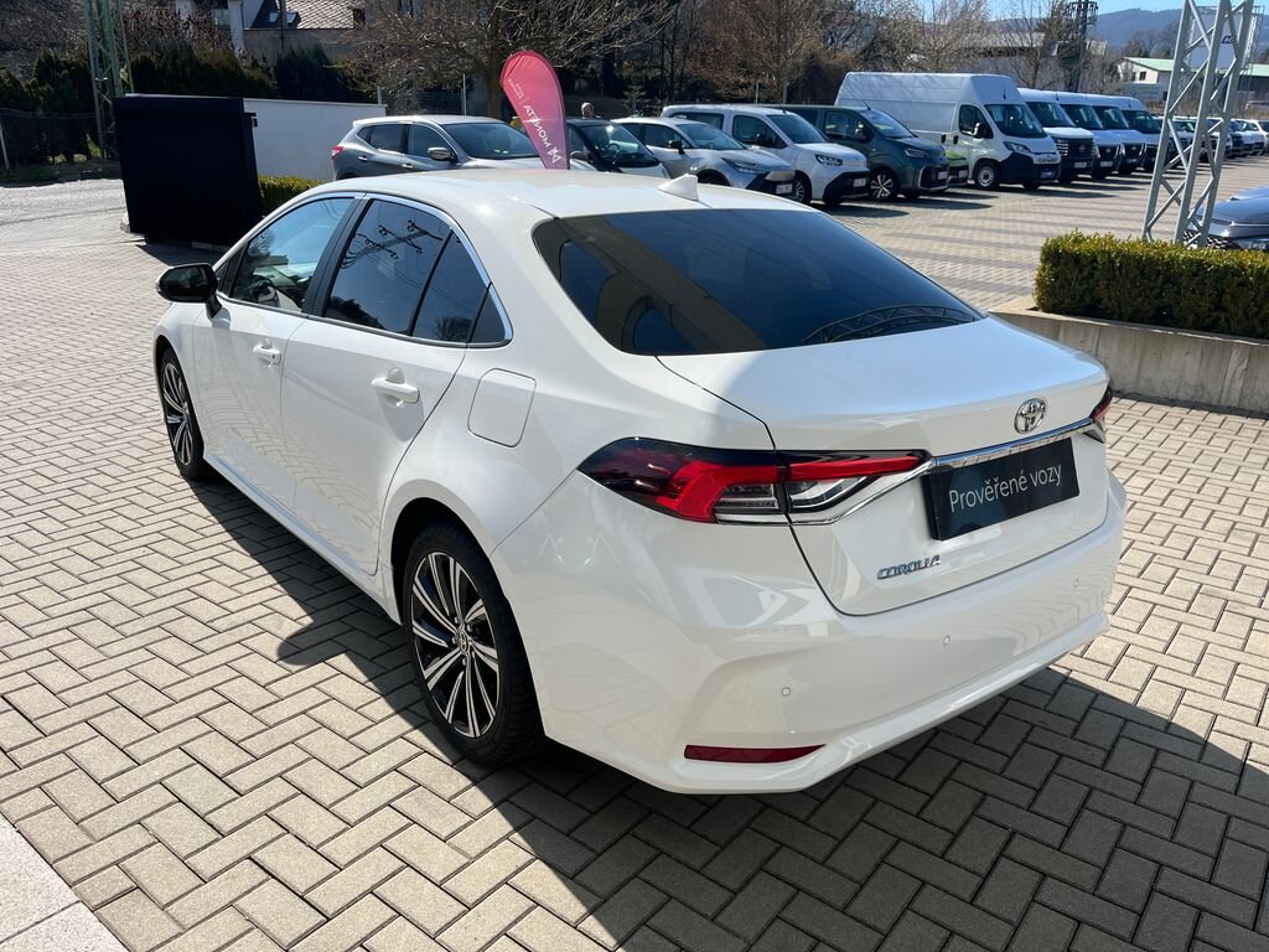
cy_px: 476
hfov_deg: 67.3
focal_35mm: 26
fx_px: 953
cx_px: 634
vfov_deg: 53.1
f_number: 1.6
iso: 50
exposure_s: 1/3521
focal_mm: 5.1
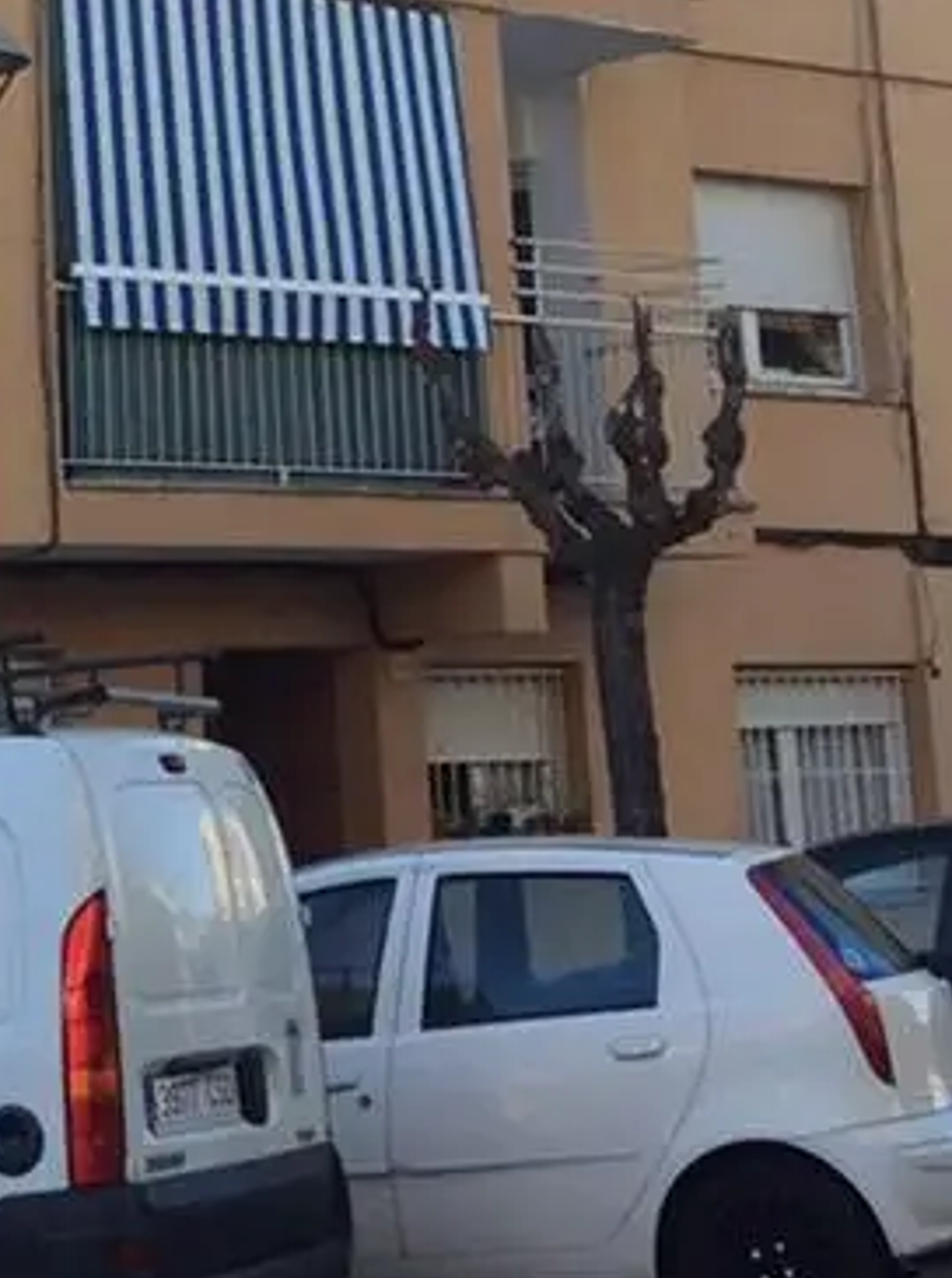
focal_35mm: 101
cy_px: -173
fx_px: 3719
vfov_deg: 18.6
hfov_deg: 14.4
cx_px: 80
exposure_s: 1/362
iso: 32
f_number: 2.4
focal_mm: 3.3
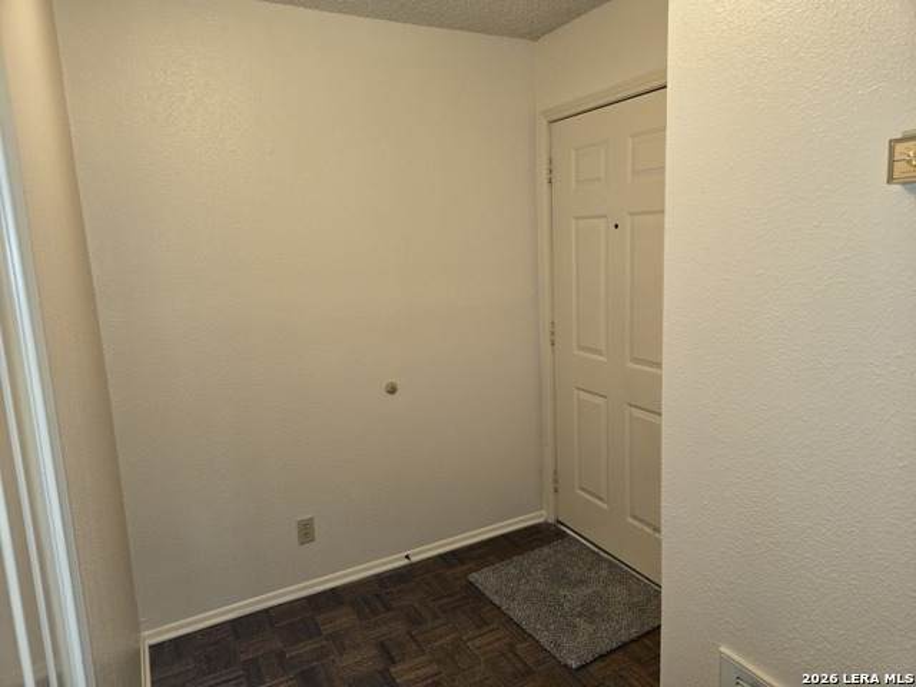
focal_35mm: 23
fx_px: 609
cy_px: 344
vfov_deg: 58.9
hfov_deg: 73.9
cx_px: 458
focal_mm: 5.4
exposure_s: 1/60
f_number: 1.8
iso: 125
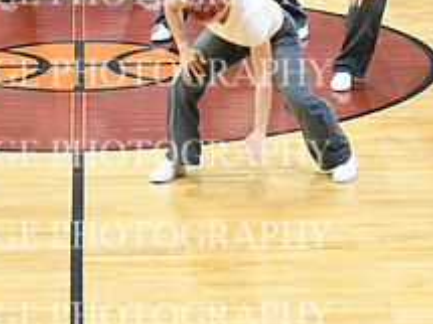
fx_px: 3413
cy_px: -49
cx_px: 40
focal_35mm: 273
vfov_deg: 5.4
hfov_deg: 7.2
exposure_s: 1/250
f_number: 4
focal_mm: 70
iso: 5000
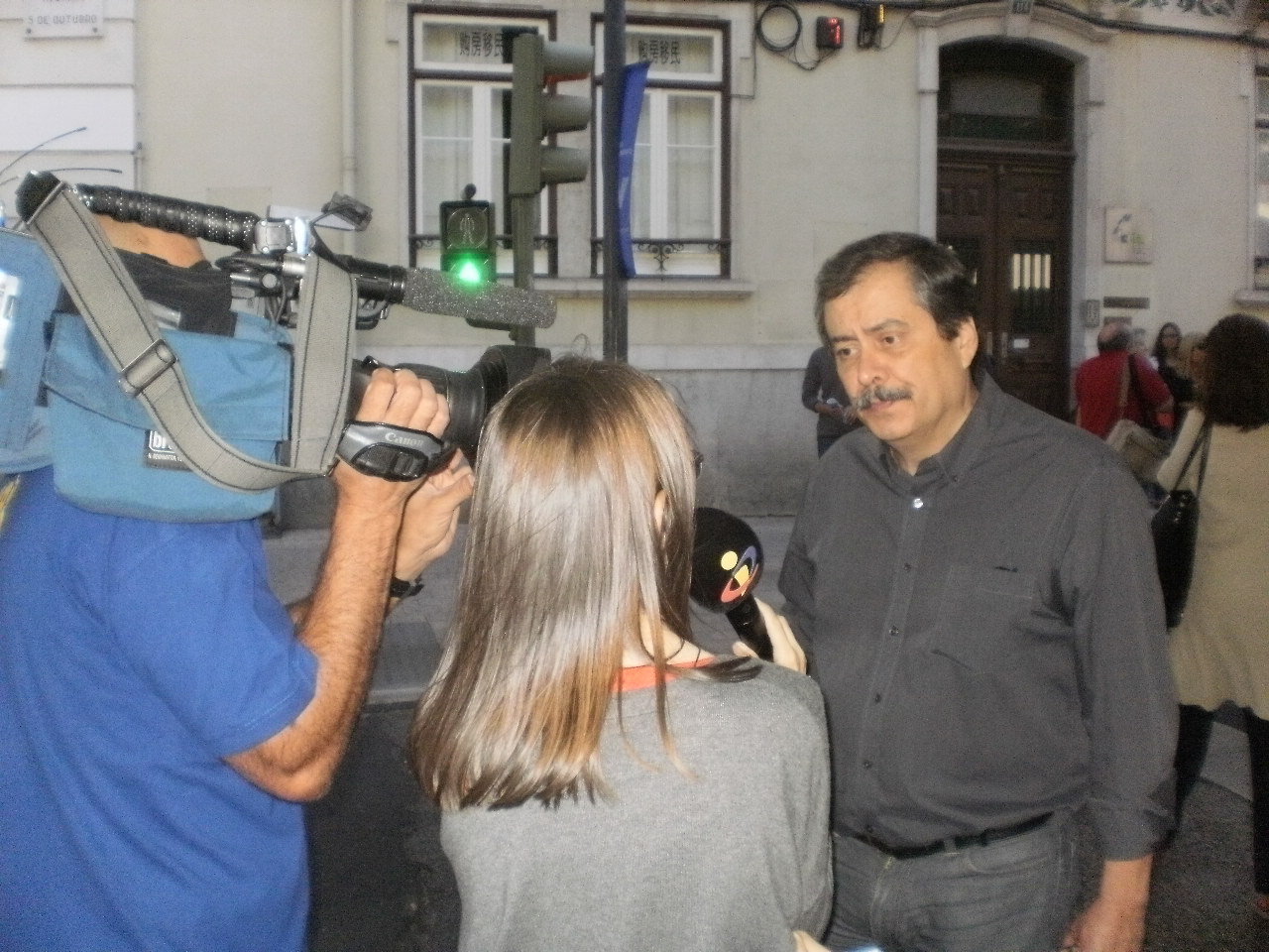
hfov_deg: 49.0
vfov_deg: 37.7
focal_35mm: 38
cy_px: 476
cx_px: 634
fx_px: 1393
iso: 400
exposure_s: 1/640
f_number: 3.1
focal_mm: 6.3
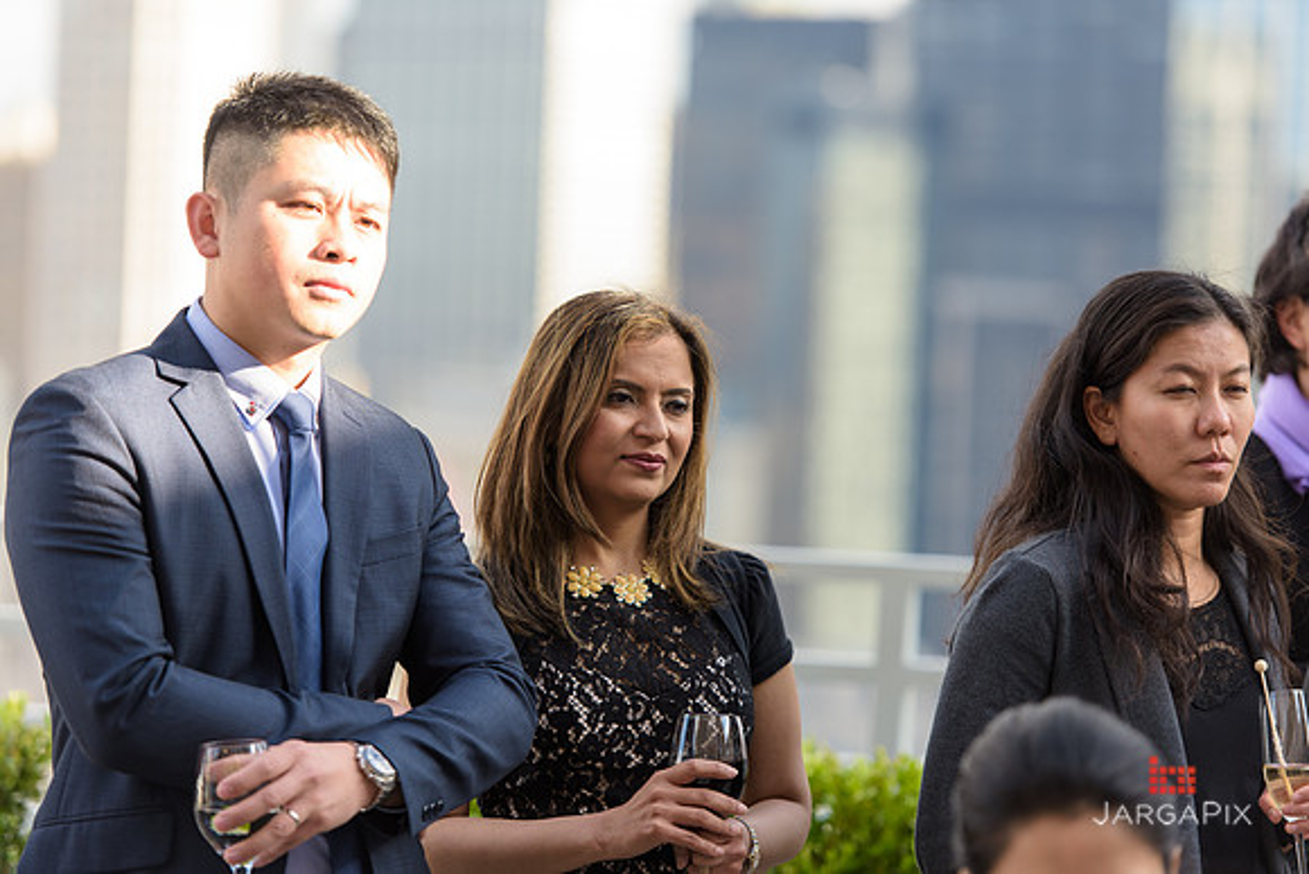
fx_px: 5455
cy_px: 437
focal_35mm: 150
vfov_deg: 9.2
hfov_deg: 13.7
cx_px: 654
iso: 200
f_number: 3.2
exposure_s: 1/500
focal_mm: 150
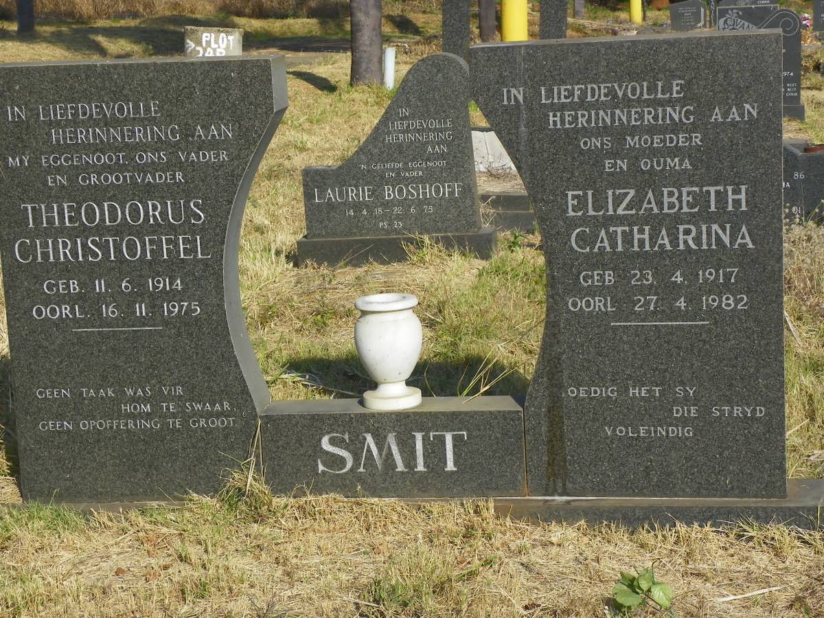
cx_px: 412
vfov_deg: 17.8
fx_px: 1976
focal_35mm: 83
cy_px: 309
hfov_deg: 23.6
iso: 64
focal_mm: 14.7
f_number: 5.6
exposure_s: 1/250
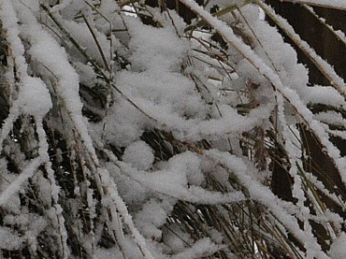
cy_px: -32
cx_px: -305
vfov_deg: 3.1
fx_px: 4746
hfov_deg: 4.1
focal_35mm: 475
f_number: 11
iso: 1000
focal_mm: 75
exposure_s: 1/500
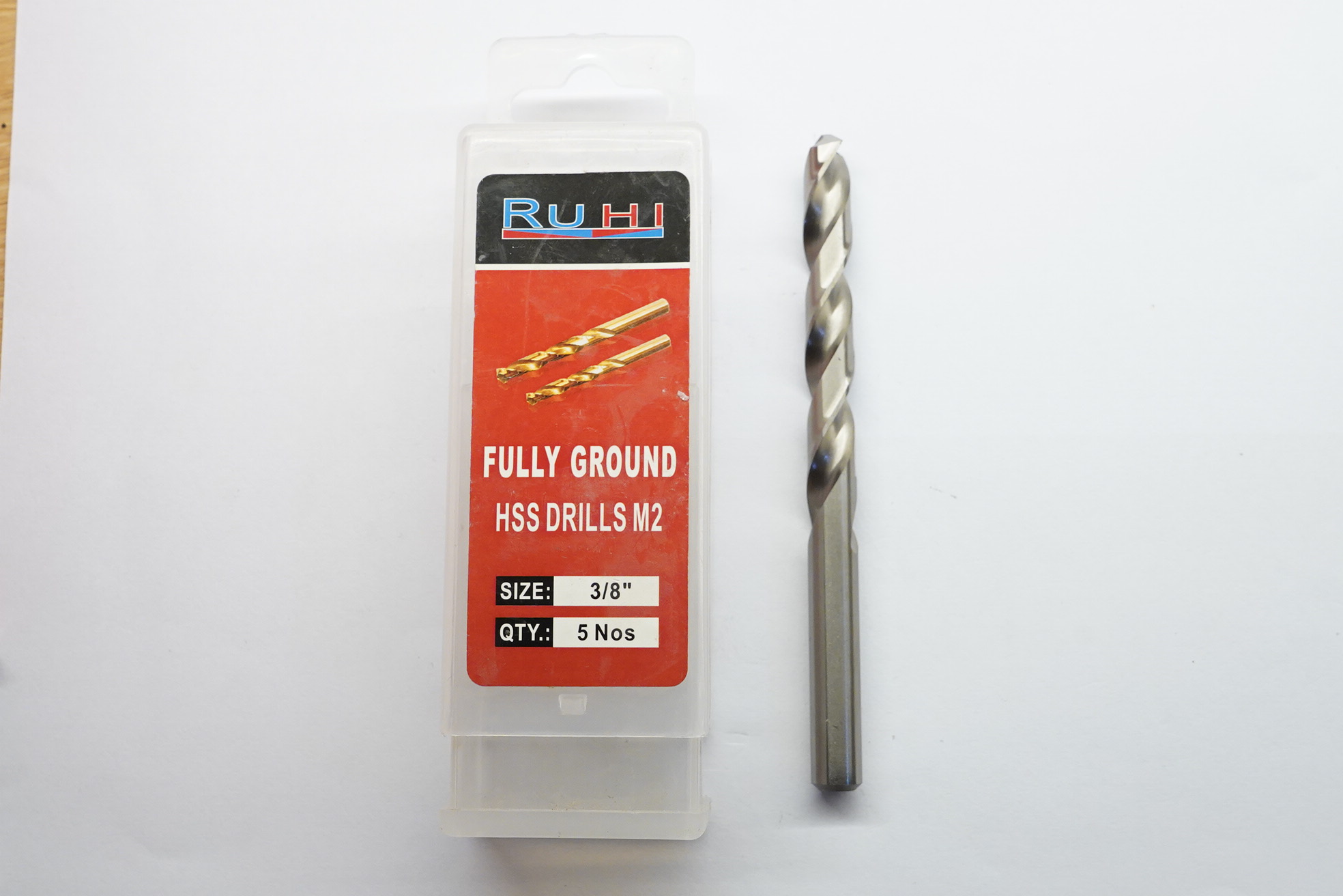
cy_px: 448
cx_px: 672
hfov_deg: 46.4
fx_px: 1567
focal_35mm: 42
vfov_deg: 31.9
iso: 3200
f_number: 9
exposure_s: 1/100
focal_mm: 28
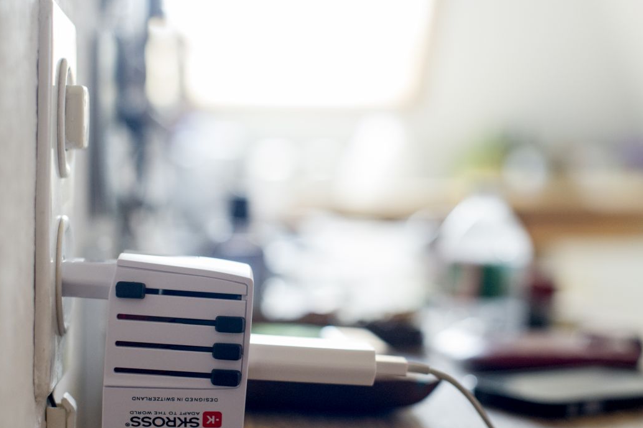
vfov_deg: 23.3
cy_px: 236
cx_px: 330
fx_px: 1035
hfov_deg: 34.5
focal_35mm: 58
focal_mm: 50
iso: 3200
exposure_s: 1/250
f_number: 3.2
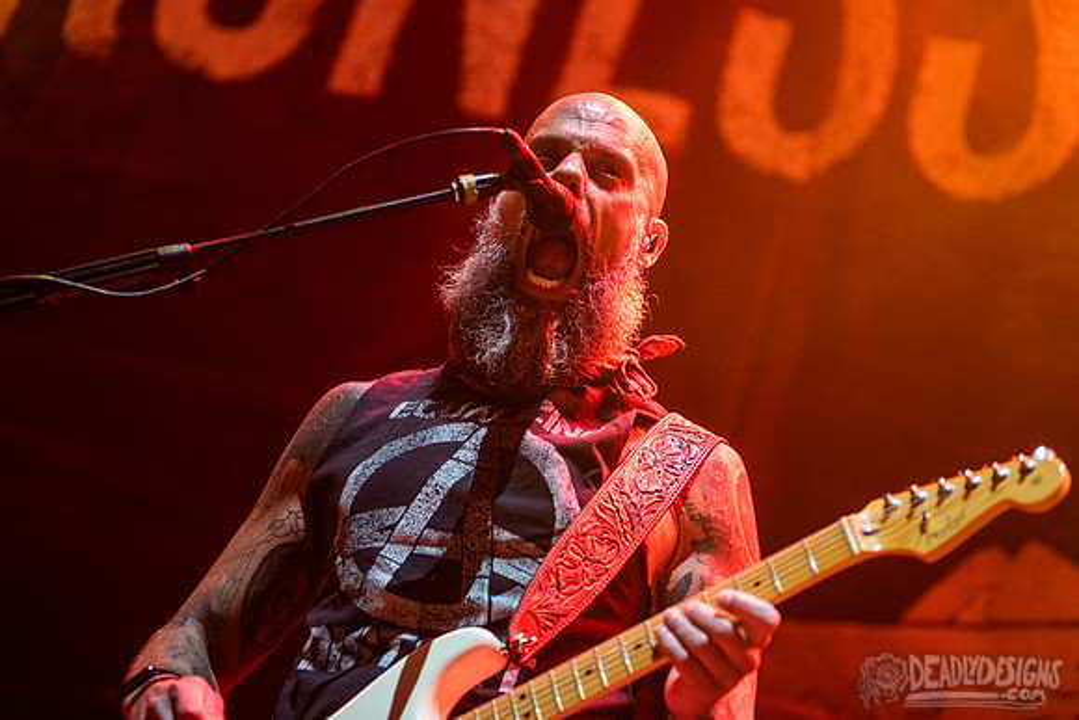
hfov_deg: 23.2
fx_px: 2625
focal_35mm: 88
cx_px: 521
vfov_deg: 15.6
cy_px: 327
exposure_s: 1/400
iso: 3200
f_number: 3.2
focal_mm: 80
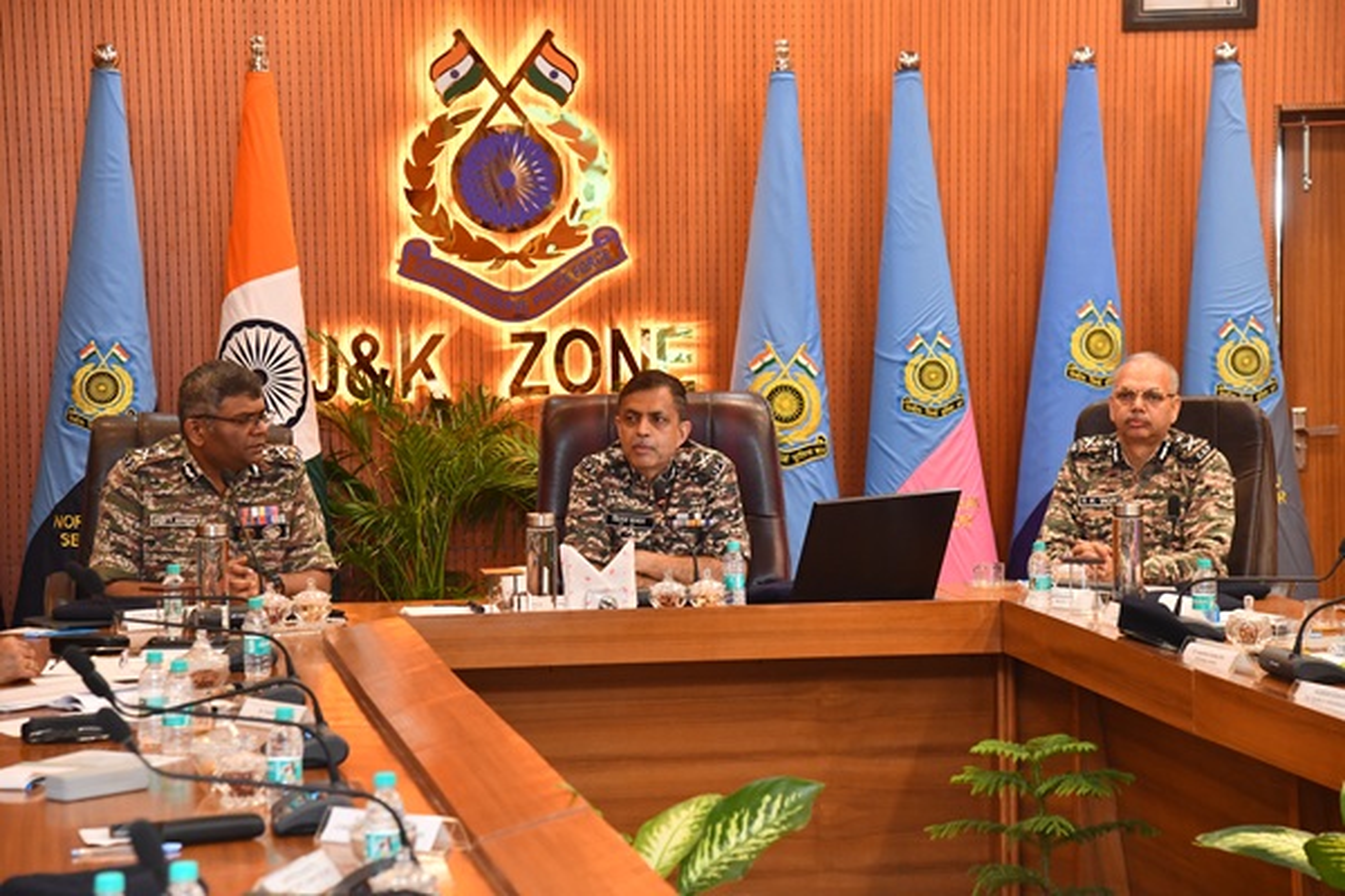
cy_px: 448
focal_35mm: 95
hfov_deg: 21.5
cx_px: 672
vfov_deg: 14.4
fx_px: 3549
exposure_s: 1/60
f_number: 5.6
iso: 2500
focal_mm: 95
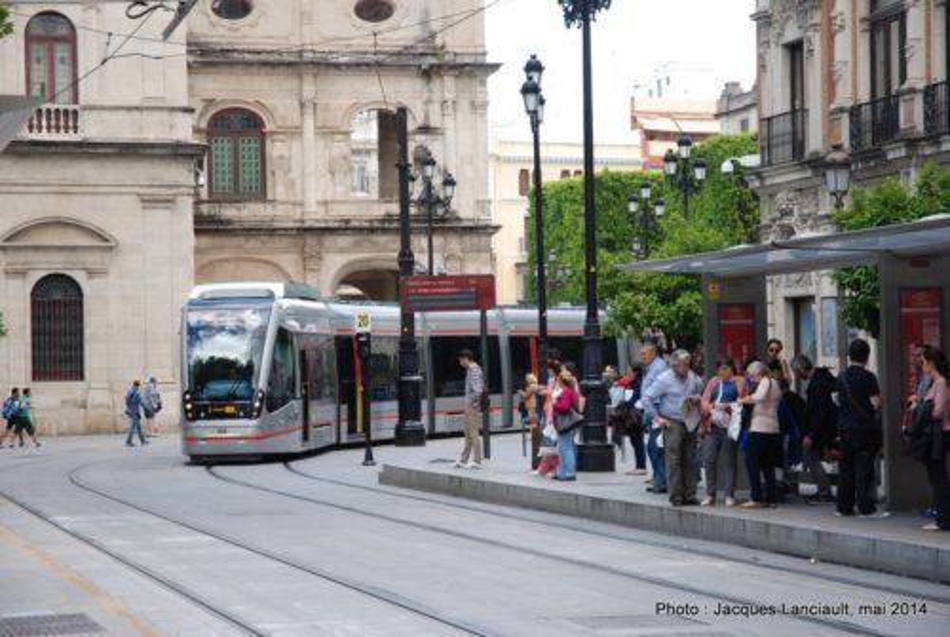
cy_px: 318
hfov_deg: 21.9
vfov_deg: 14.8
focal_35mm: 93
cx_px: 475
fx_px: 2458
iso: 200
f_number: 4.5
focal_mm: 62
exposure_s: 1/200
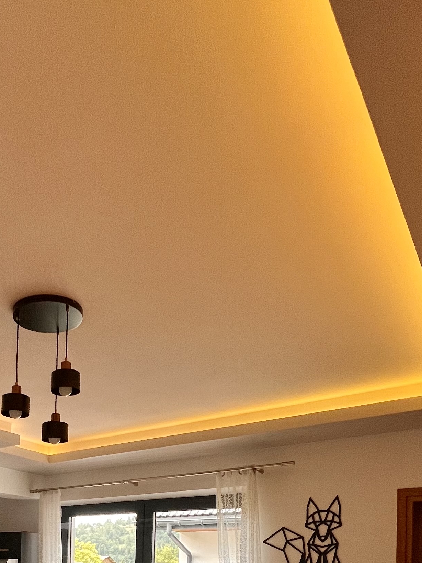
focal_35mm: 32
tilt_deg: +1.0
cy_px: 568
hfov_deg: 41.2
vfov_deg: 46.9
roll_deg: -1.2
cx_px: 54
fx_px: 520
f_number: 1.8
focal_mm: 1.57
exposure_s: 1/99
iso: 125
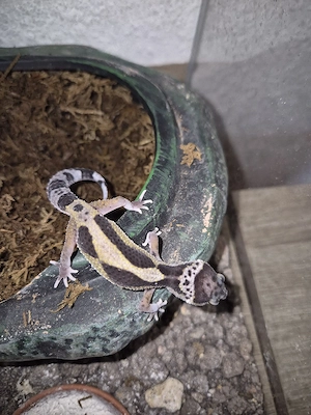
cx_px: 156
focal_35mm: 23
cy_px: 208
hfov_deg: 58.9
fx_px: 276
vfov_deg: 73.9
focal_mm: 5.4
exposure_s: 1/30
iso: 100
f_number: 1.8
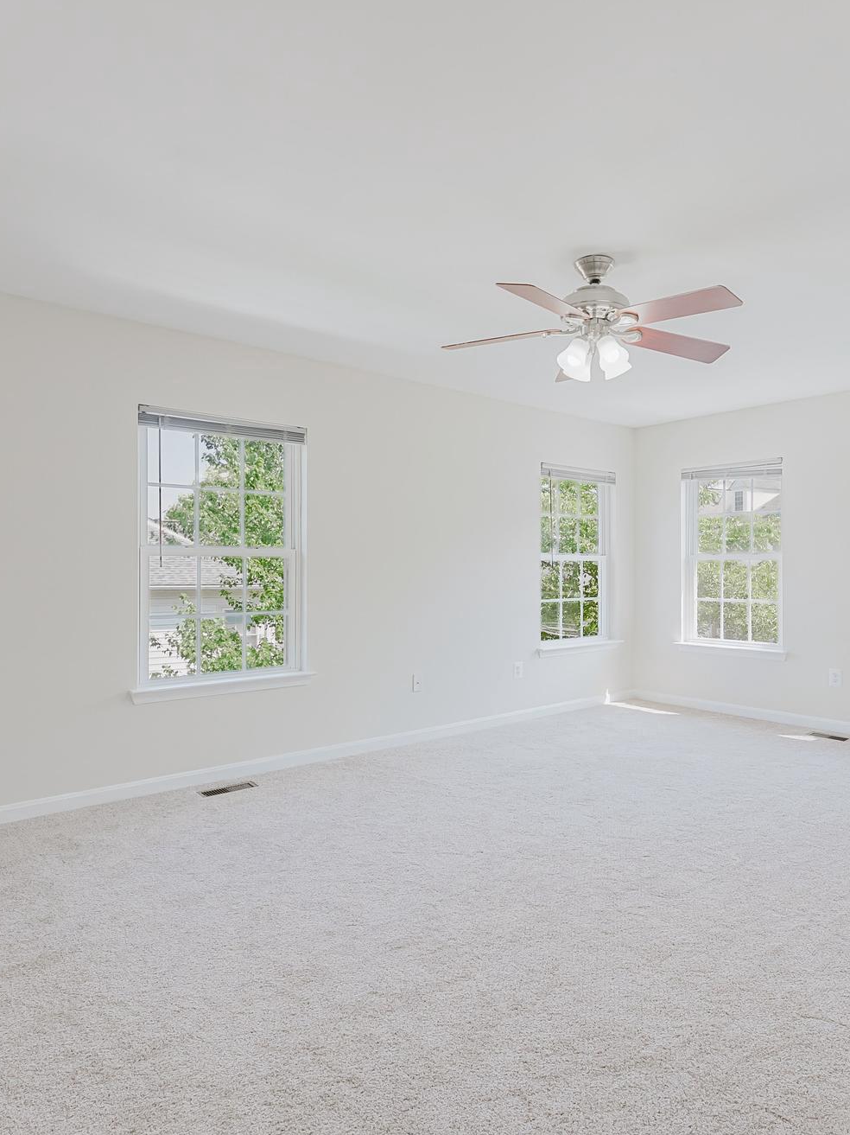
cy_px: 572
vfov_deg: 79.0
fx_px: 688
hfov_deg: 62.5
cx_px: 532
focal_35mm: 21
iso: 200
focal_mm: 14
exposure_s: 1/8
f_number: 9
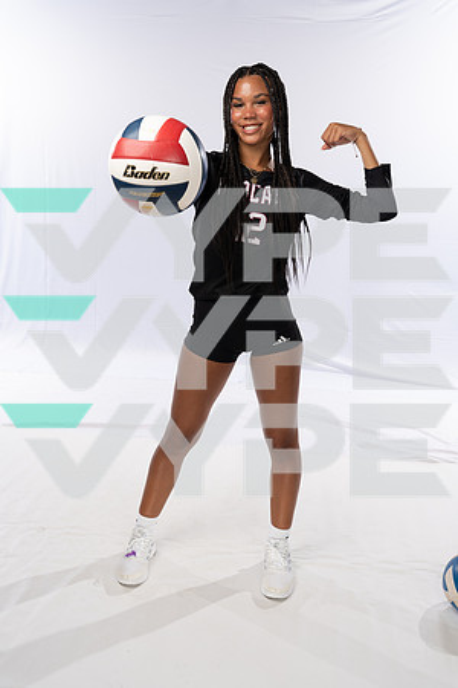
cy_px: 344
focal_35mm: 35
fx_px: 668
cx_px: 229
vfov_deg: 54.4
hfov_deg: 37.9
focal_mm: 35
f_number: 6.3
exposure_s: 1/250
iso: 160
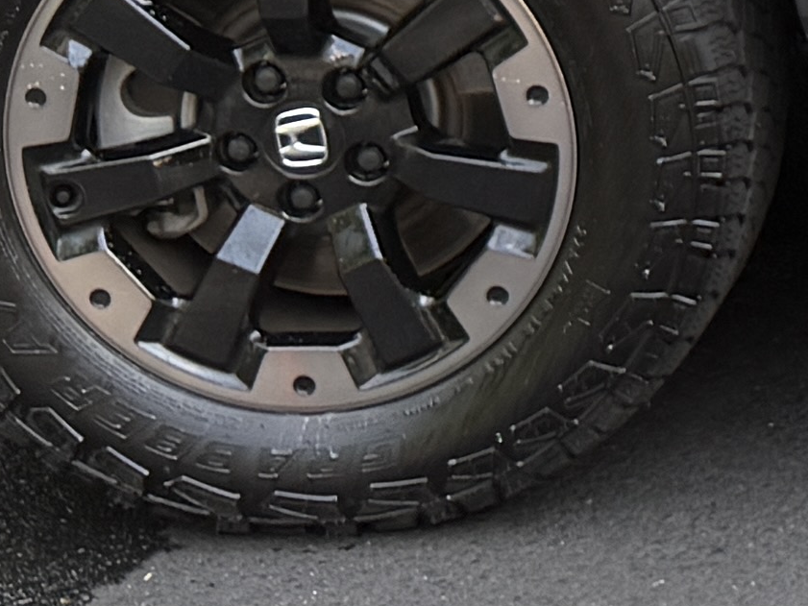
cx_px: 1938
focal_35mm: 163
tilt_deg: -12.5
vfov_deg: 8.7
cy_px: -473
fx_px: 3805
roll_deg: +0.6
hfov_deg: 10.5
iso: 80
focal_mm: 6.76
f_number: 1.78
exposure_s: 1/287
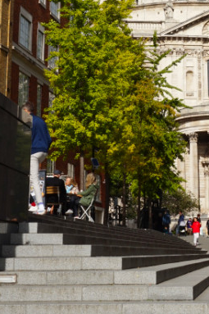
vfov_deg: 21.1
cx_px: 198
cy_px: 45
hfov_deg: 14.2
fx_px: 830
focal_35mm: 95
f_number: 14
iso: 100
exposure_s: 1/125
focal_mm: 27
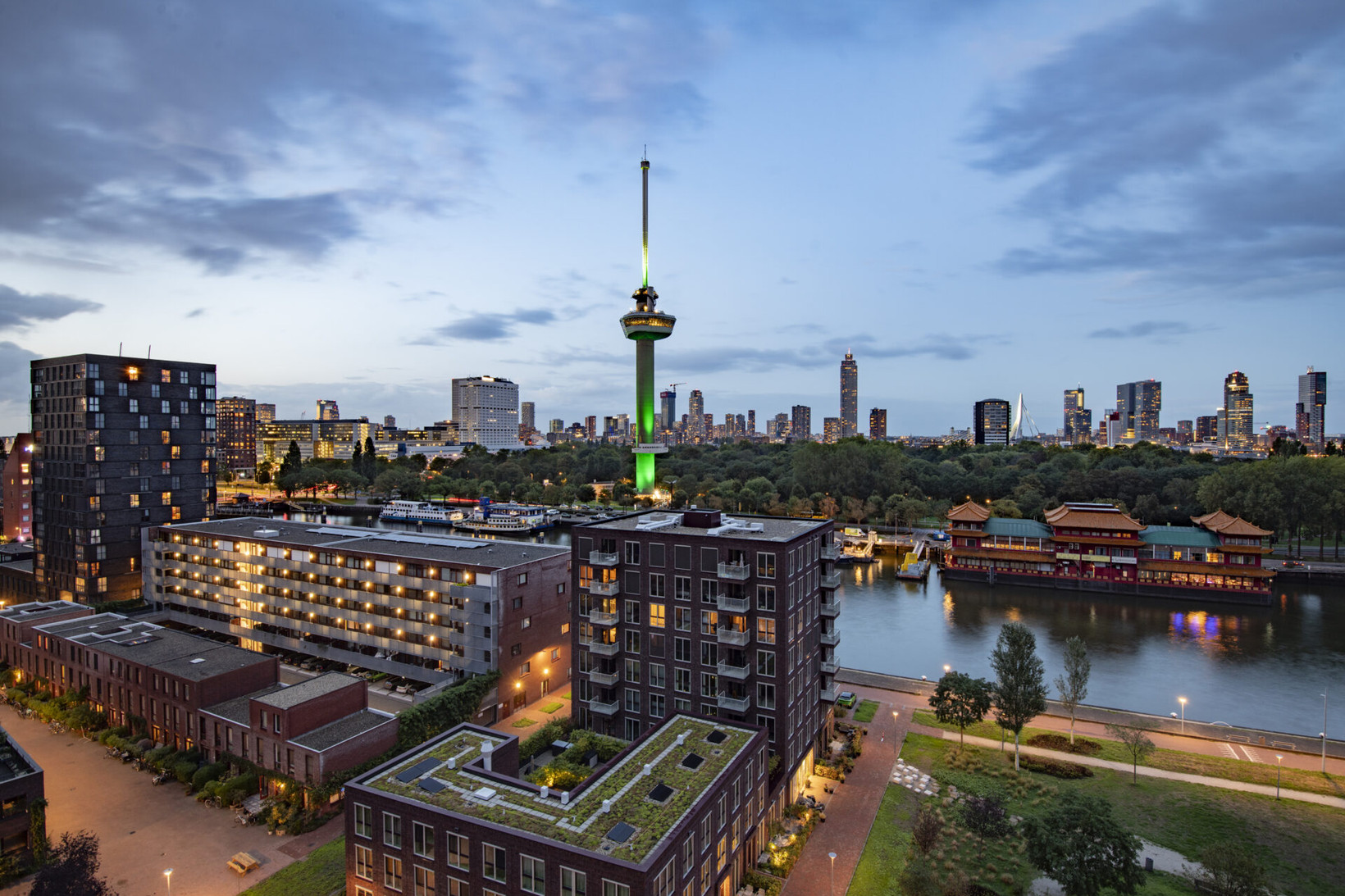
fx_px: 672
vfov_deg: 67.4
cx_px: 672
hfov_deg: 90.0
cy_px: 448
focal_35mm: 18
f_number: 9
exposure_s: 6
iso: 80
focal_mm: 18
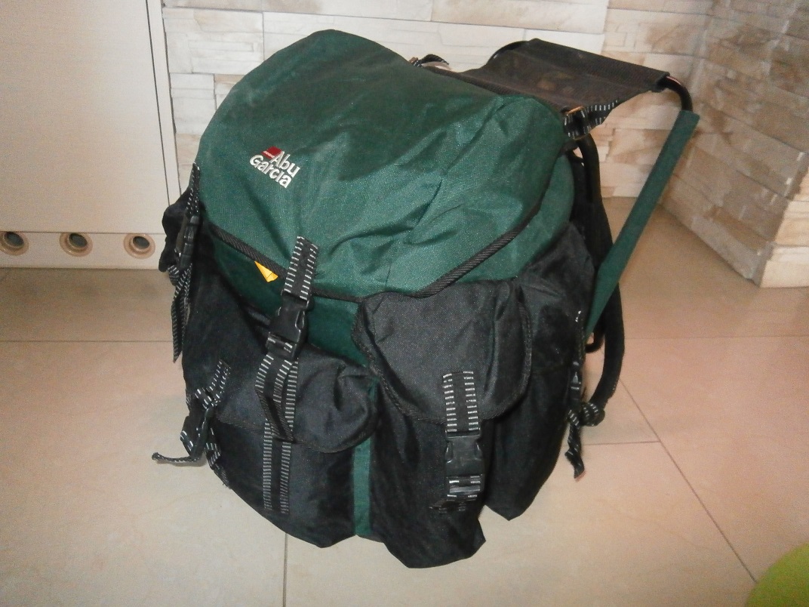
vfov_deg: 53.1
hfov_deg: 67.3
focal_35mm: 26
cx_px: 404
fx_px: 608
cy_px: 304
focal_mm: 4.7
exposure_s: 1/30
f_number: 2.8
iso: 800
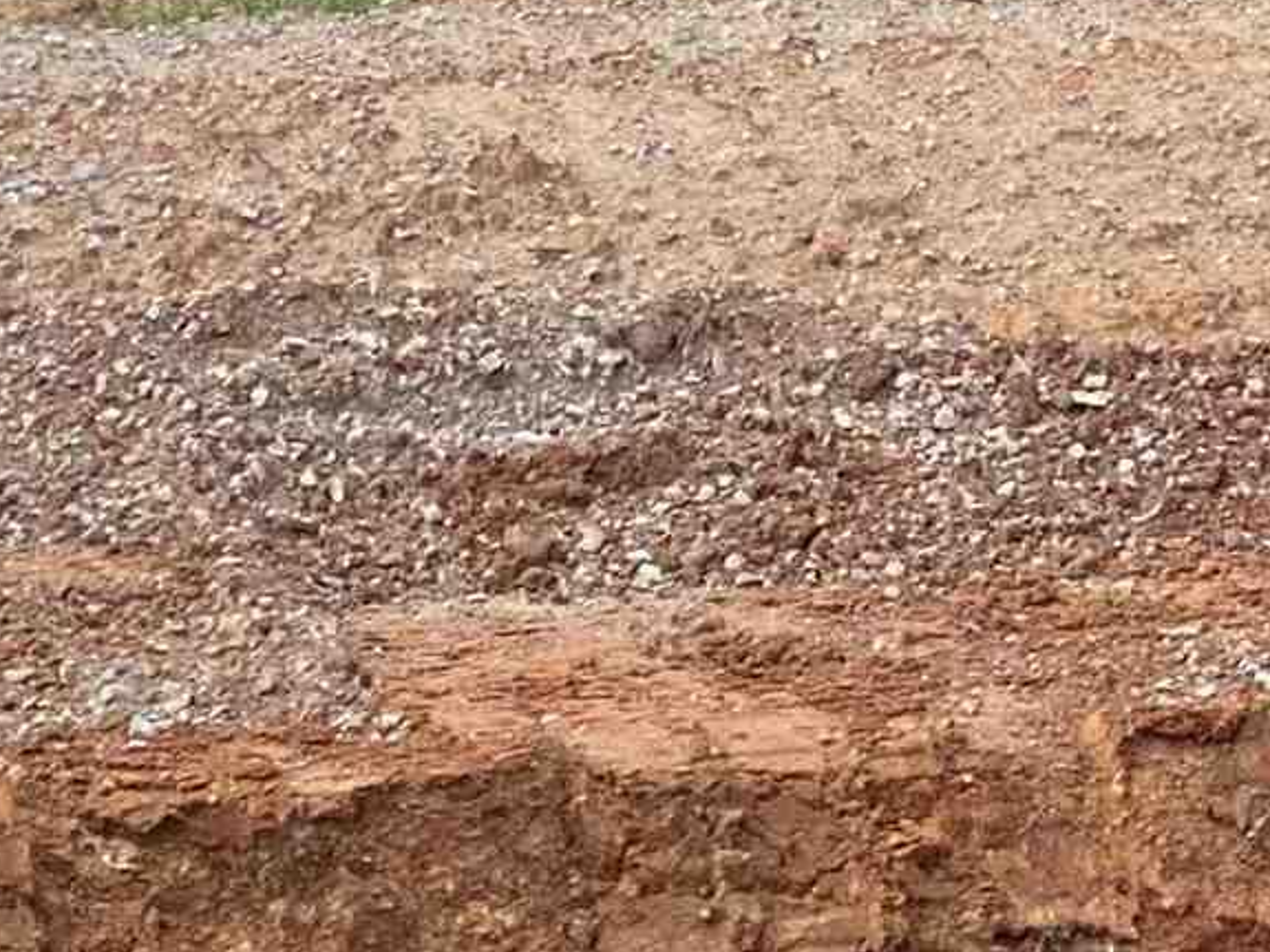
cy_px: -314
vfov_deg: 5.3
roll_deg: -0.5
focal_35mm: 278
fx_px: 10197
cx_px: 1661
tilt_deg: +0.1
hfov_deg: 7.1
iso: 20
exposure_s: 1/639
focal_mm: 6
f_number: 2
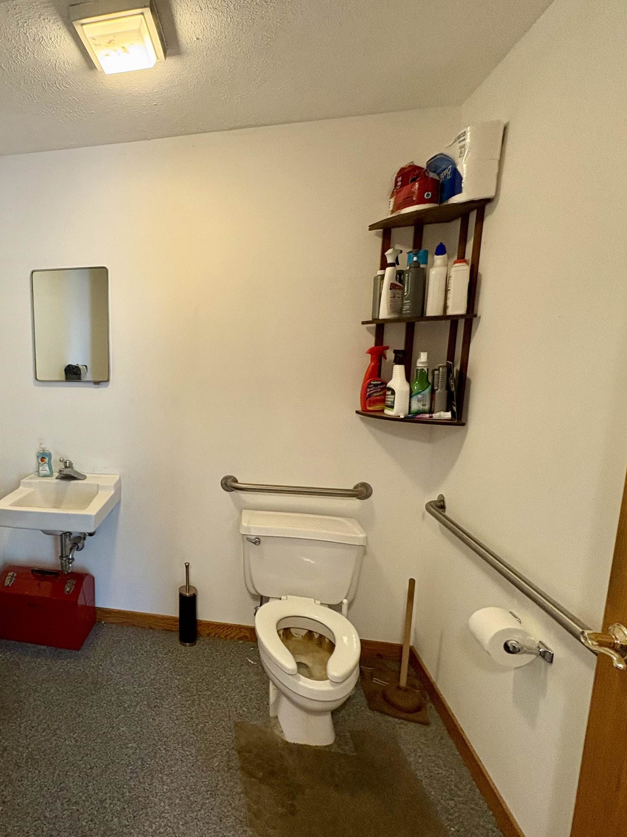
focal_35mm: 19
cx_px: 139
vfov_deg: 84.7
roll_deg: +0.3
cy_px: 424
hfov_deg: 63.6
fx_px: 459
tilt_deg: -7.3
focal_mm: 2.22
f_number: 2.2
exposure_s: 1/60
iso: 320
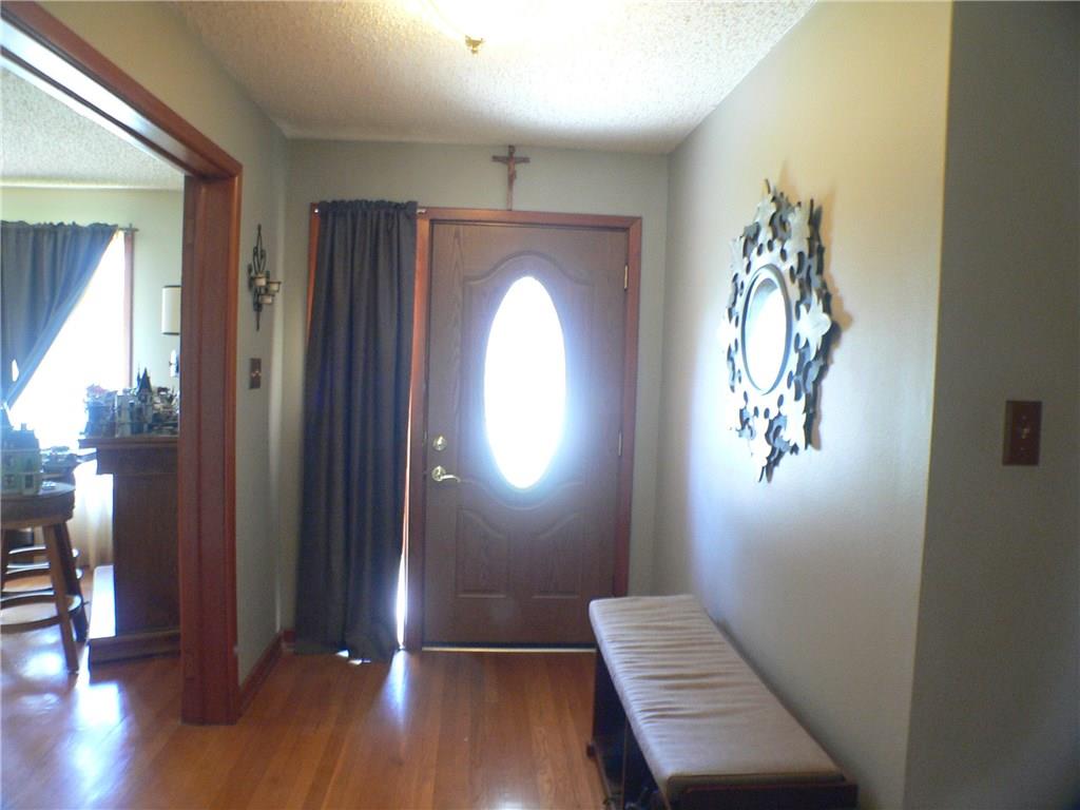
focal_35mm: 36
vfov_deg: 39.7
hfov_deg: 51.4
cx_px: 540
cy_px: 405
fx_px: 1123
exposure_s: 1/5
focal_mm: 6
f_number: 2.8
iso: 200
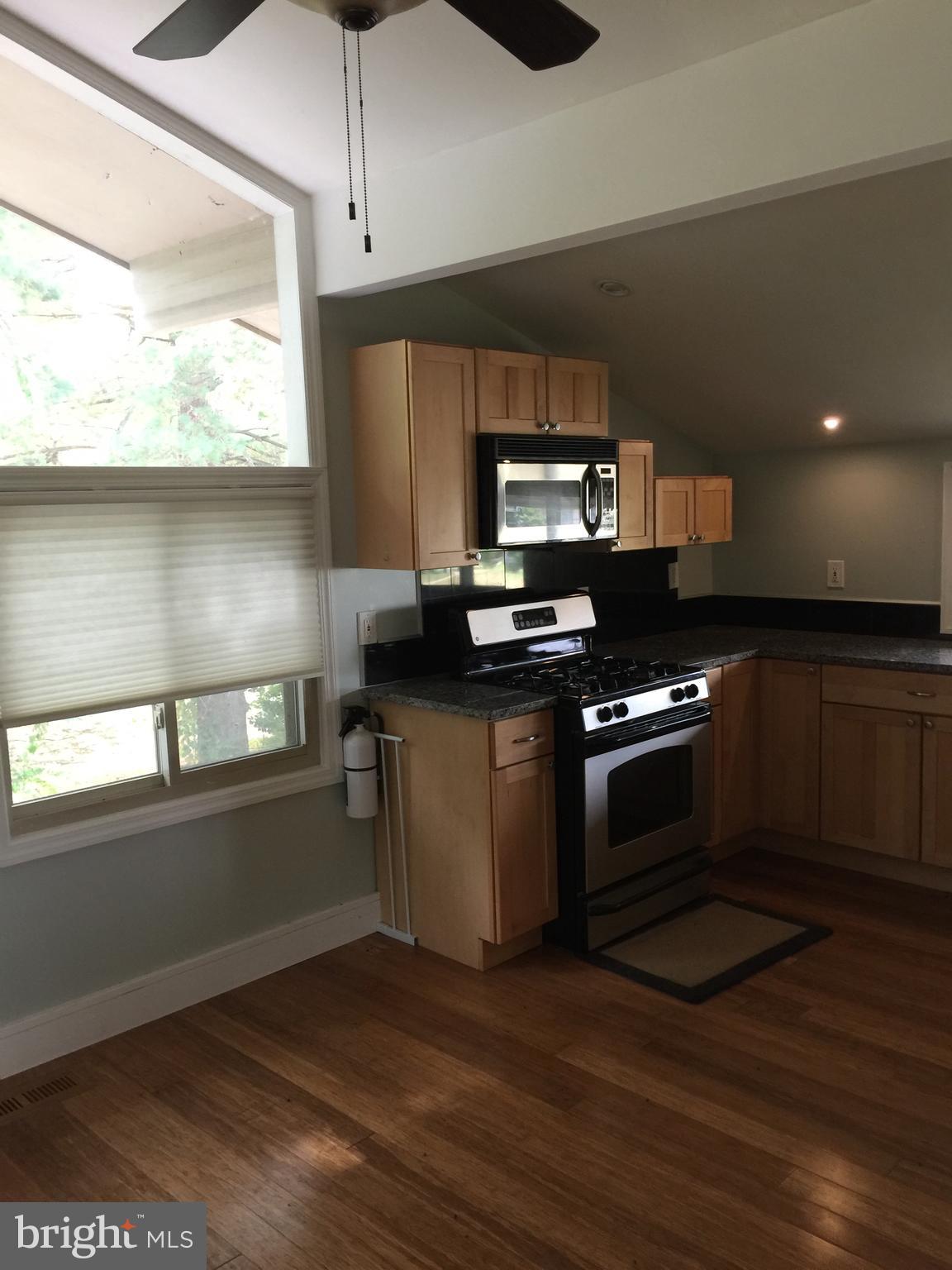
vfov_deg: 61.7
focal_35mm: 29
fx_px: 1063
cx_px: 476
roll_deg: +2.3
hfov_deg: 48.2
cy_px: 635
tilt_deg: -4.6
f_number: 2.2
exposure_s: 1/15
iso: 50
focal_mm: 4.15
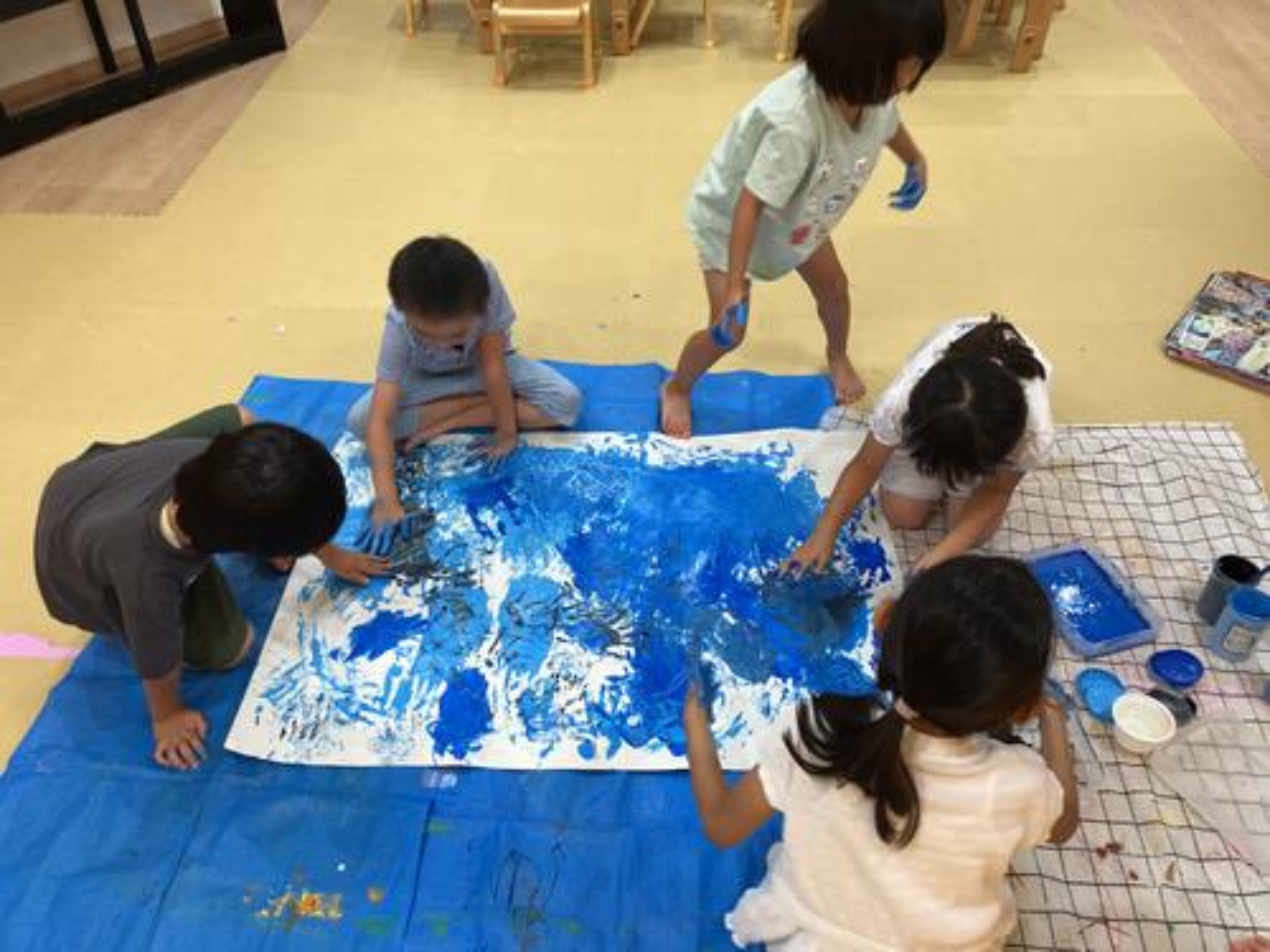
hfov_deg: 63.4
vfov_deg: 49.7
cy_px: 476
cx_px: 635
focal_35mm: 28
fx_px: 1027
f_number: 1.8
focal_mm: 3.99
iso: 80
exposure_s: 1/50
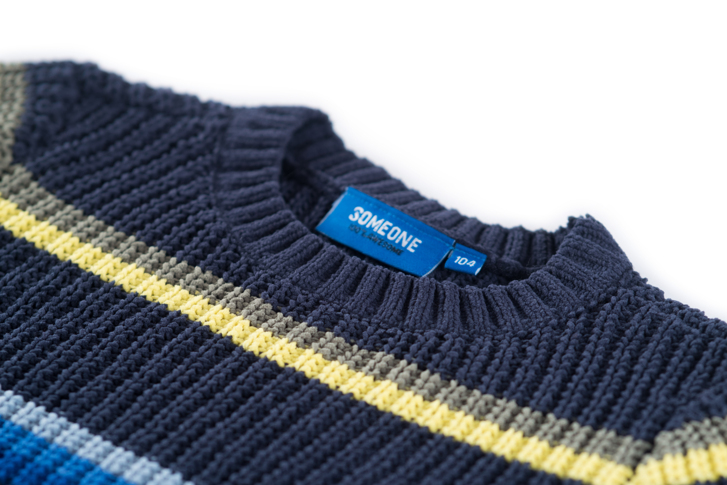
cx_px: 364
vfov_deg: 10.7
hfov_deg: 16.0
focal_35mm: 128
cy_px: 242
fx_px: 2585
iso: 125
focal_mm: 85
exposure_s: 1/200
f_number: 2.8
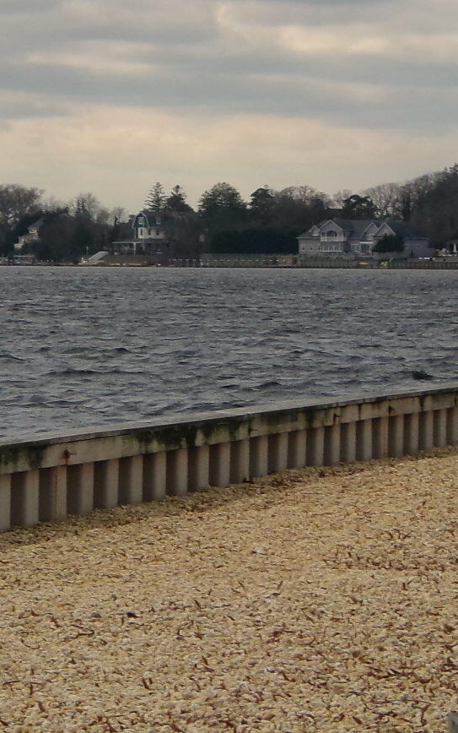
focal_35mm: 225
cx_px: 188
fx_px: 4491
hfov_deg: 5.8
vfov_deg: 9.3
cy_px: 303
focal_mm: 15.9
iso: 100
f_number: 10.34
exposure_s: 1/170
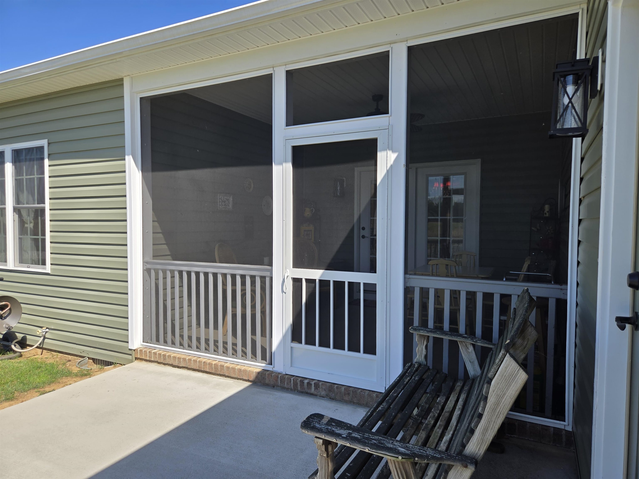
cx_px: 320
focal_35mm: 23
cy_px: 240
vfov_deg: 58.9
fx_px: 425
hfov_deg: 73.9
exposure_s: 1/1395
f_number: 1.8
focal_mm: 5.4
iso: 25
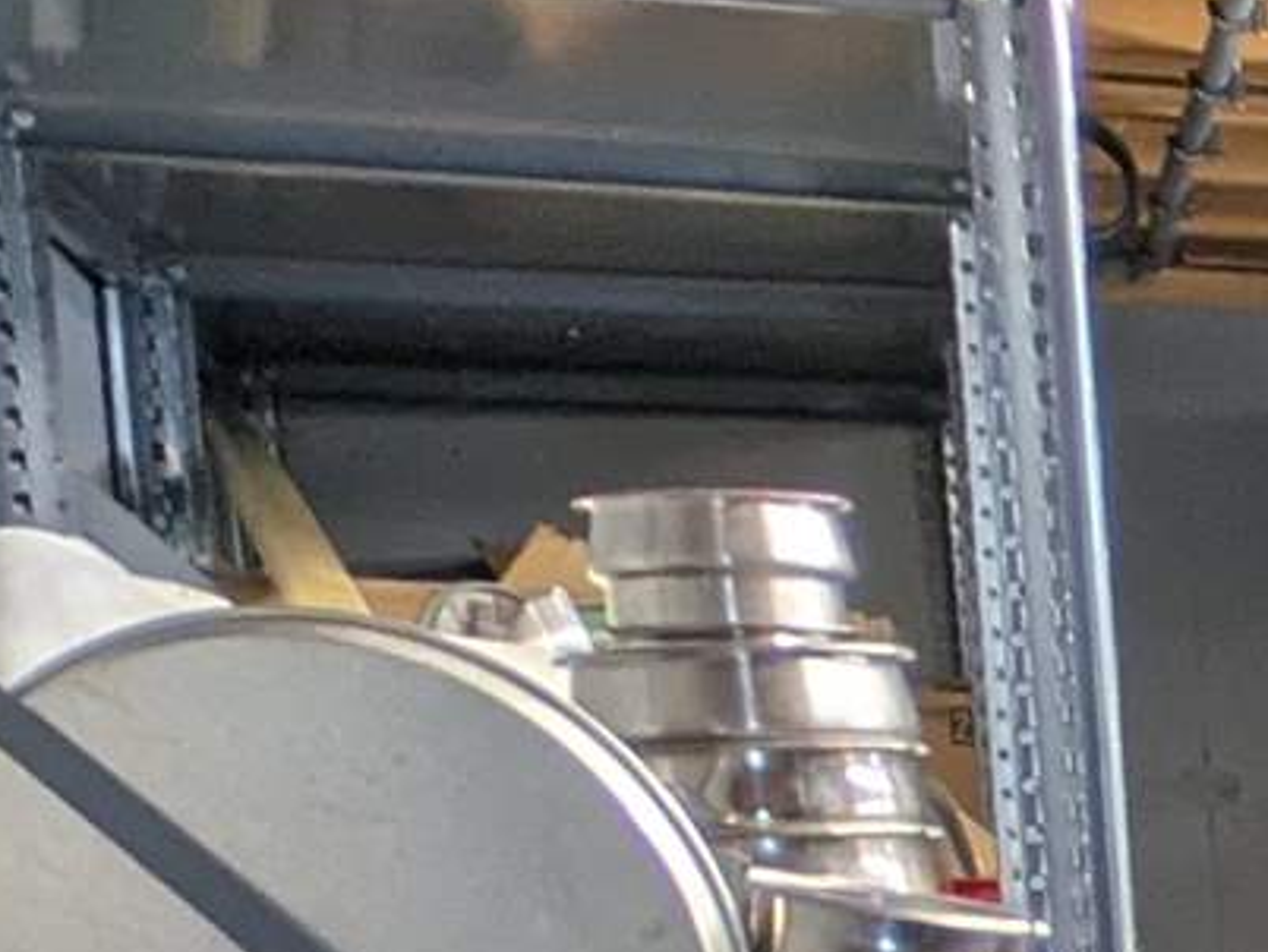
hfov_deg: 8.4
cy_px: 2487
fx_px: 7001
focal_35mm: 191
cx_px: 3993
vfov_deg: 7.2
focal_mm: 5.43
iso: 97
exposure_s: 1/40
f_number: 1.89
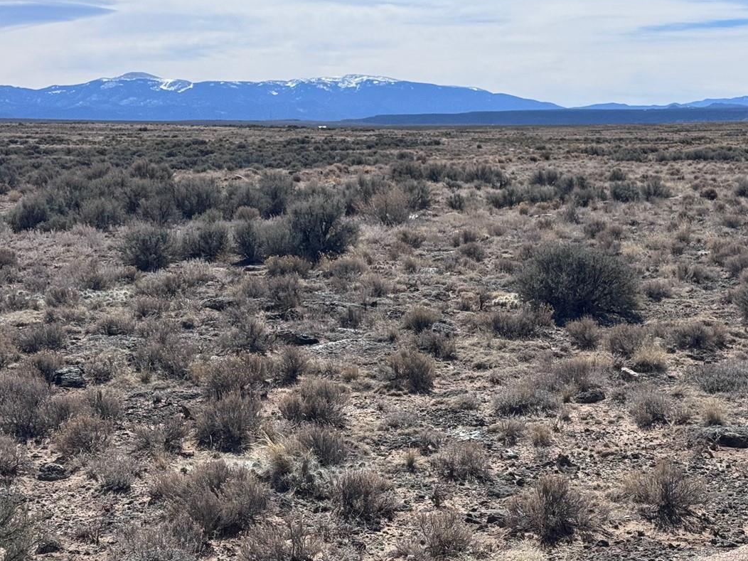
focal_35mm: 73
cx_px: 511
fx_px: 1577
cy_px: 351
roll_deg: +0.1
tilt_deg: -8.6
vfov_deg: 20.1
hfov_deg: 26.5
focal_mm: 6.76
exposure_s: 1/7092
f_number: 1.78
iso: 64
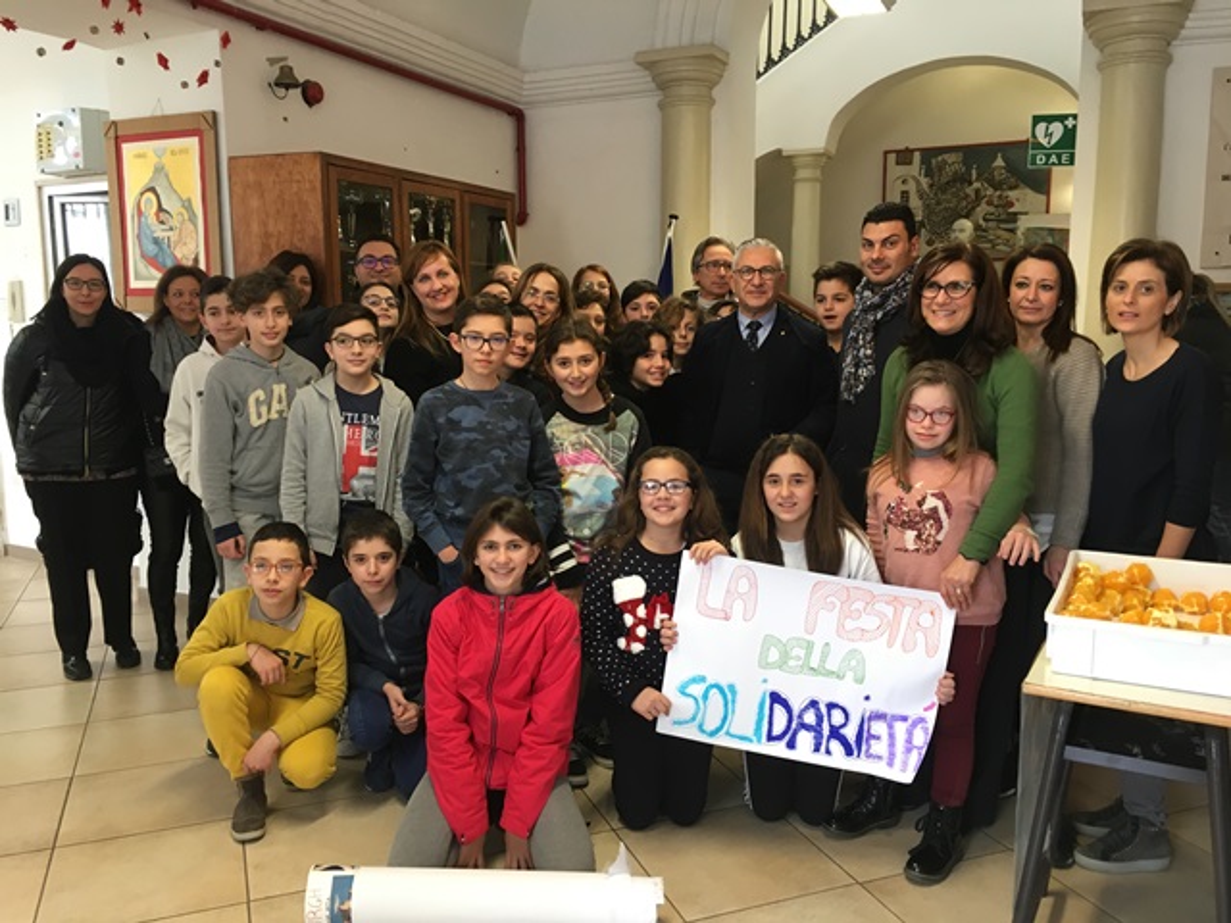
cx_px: 616
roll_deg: -0.4
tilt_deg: -7.7
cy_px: 462
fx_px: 1031
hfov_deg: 61.7
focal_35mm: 29
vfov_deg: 48.2
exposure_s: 1/33
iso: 100
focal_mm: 4.15
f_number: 2.2
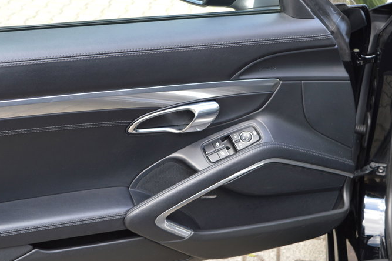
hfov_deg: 37.1
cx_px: 173
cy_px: 137
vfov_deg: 25.2
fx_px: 583
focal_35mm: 54
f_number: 5.6
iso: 400
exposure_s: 1/125
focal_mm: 31
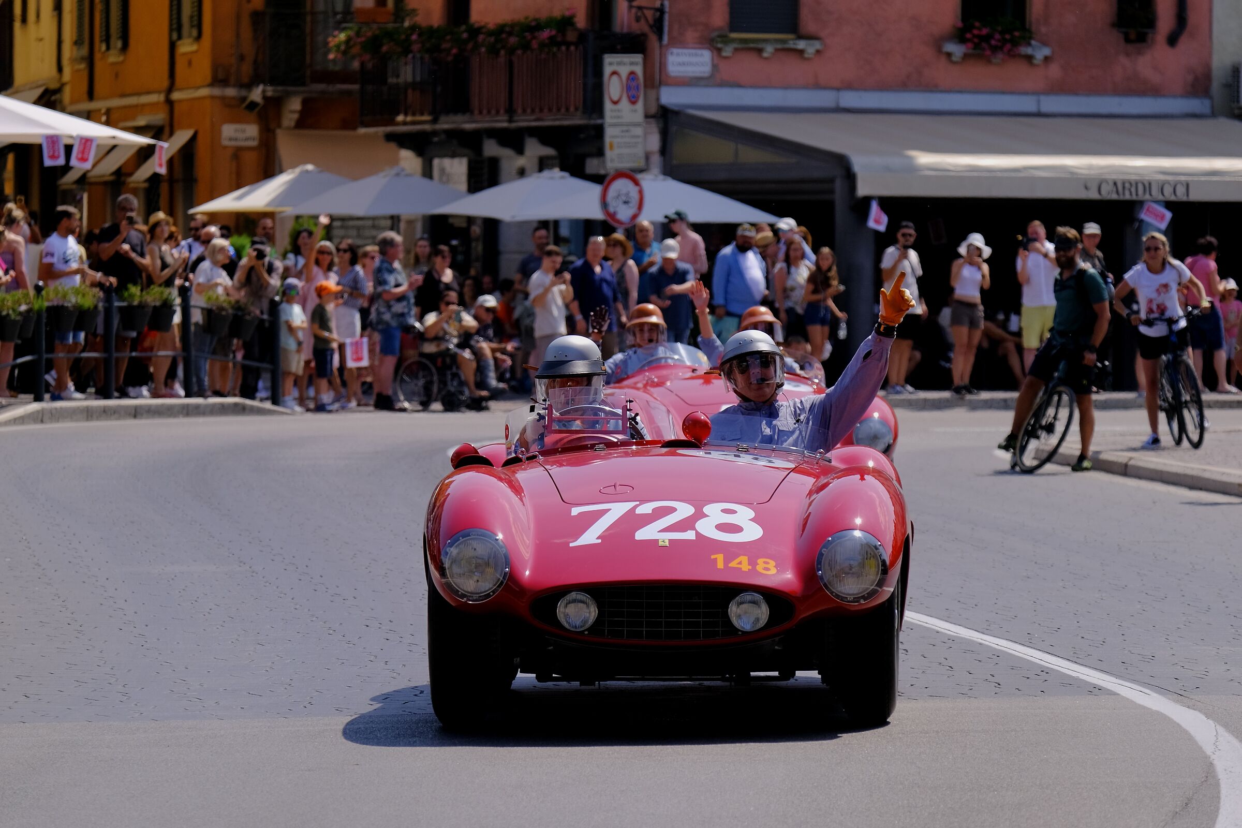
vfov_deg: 8.3
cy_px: 414
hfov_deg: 12.5
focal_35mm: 165
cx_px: 621
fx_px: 5692
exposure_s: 1/1700
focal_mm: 110.3
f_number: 4.2
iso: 160
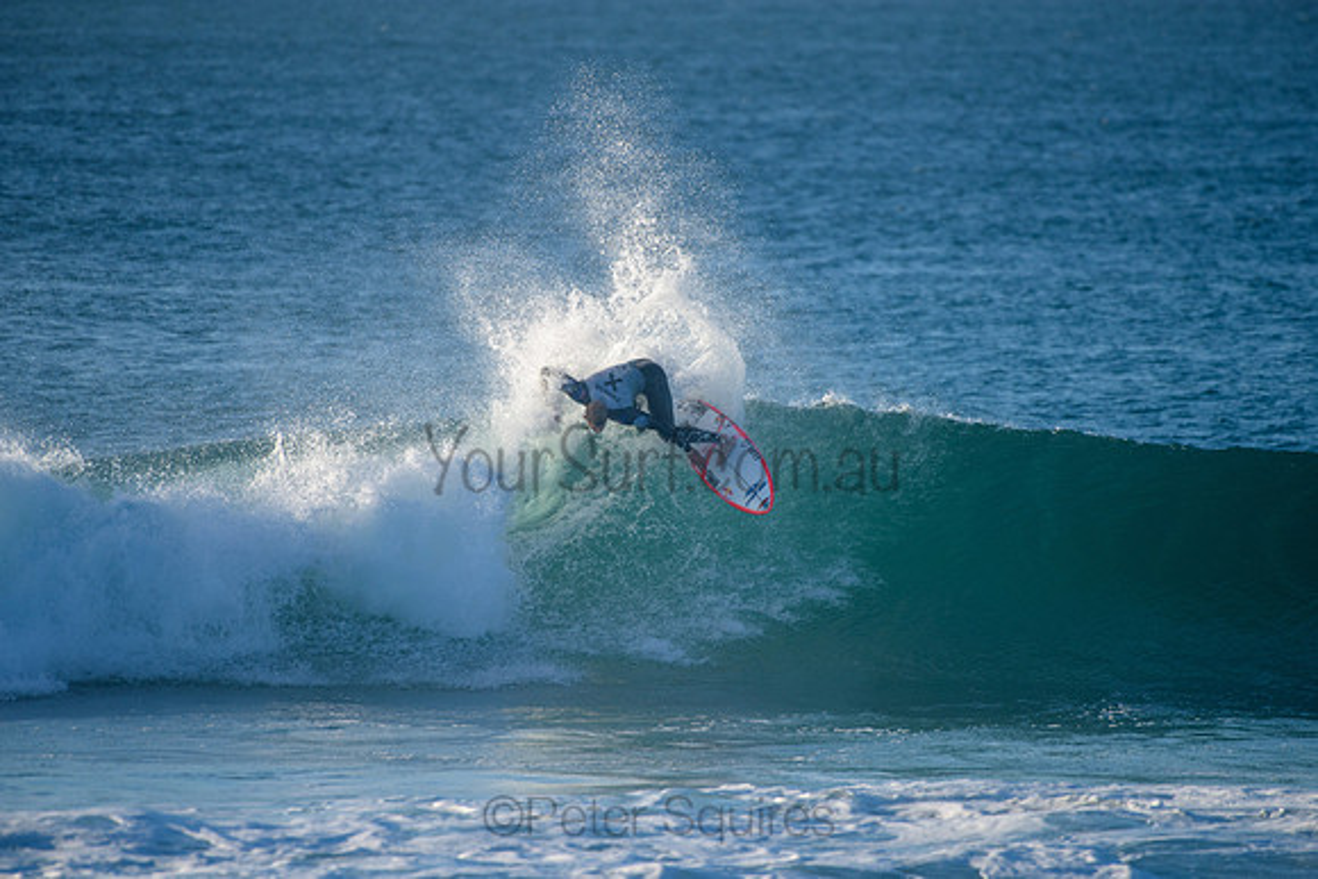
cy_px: 419
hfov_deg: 3.8
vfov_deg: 2.5
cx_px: 661
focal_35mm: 540
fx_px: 19762
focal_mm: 500
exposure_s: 1/2000
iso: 400
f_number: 5.6
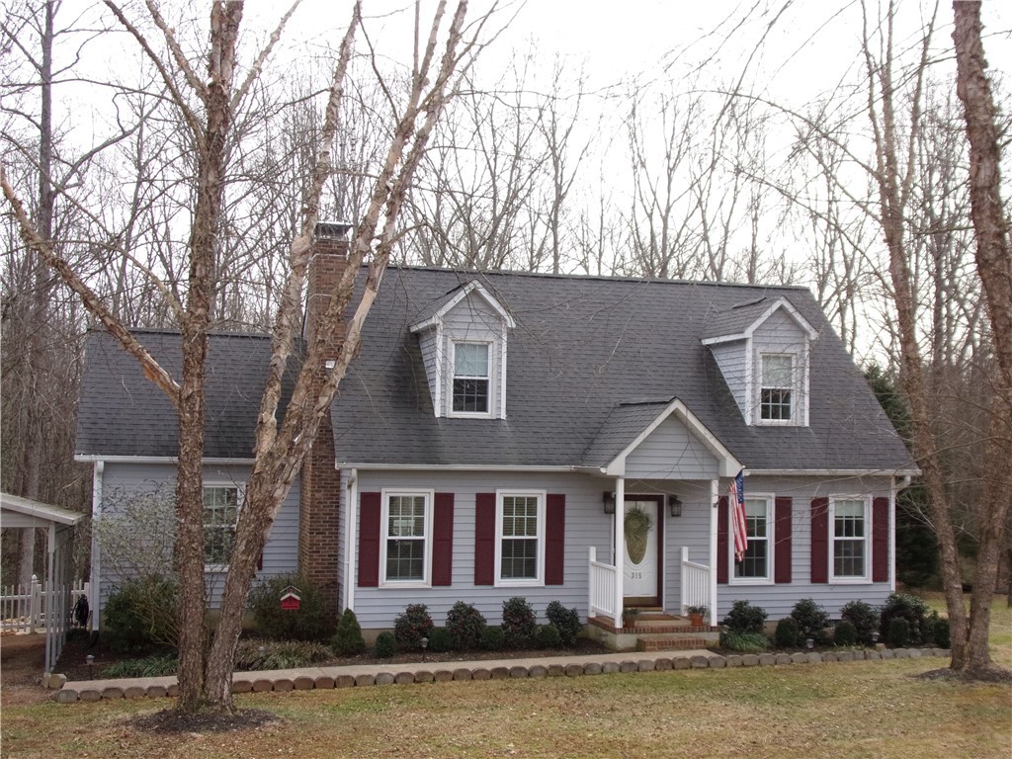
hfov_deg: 47.9
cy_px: 380
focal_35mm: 39
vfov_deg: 36.8
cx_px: 506
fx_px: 1140
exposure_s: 1/240
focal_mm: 7
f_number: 3.9
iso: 80
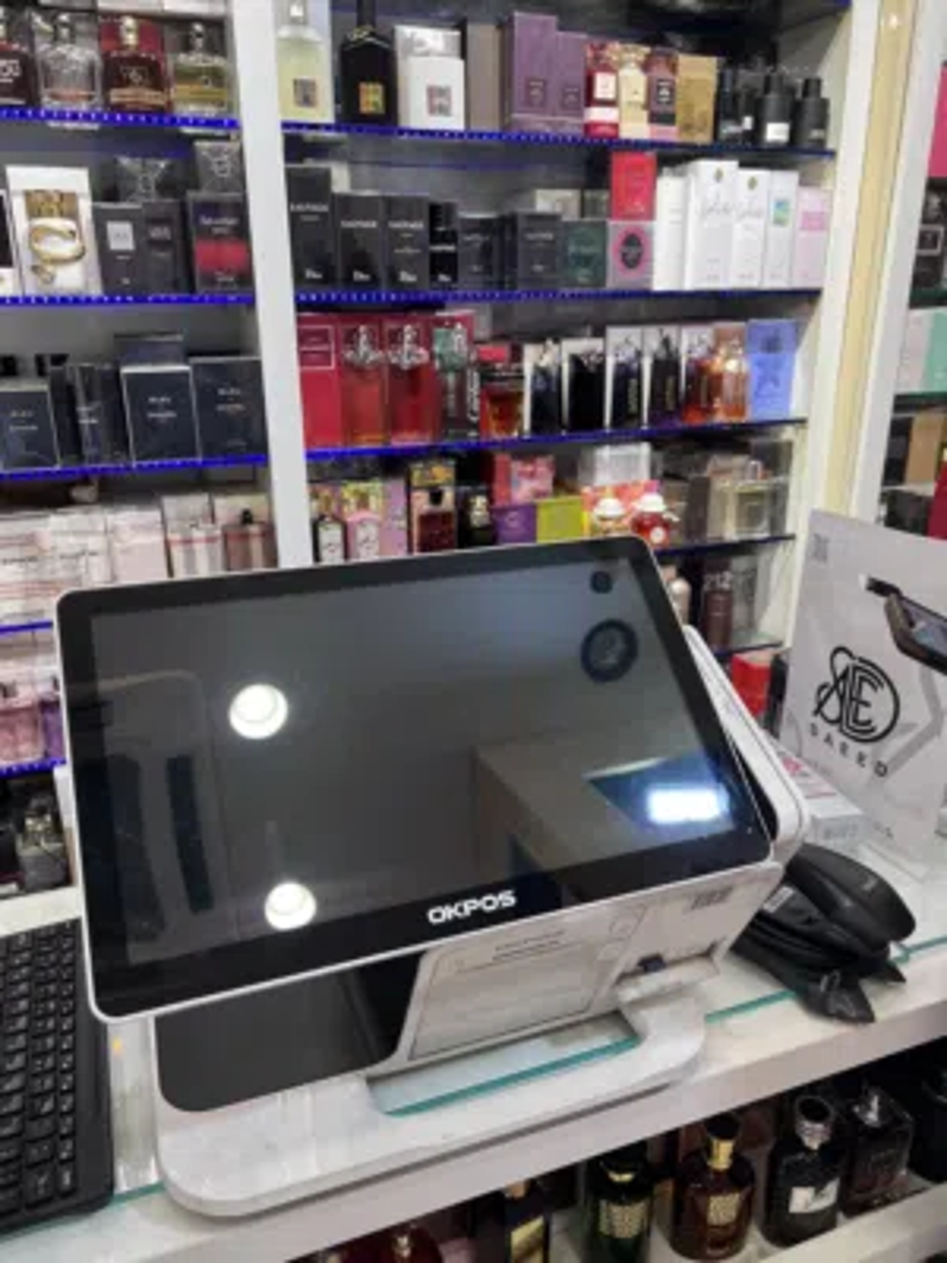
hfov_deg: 53.1
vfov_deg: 67.3
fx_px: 948
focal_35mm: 26
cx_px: 474
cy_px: 632
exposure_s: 1/100
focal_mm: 5.7
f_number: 1.5
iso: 40
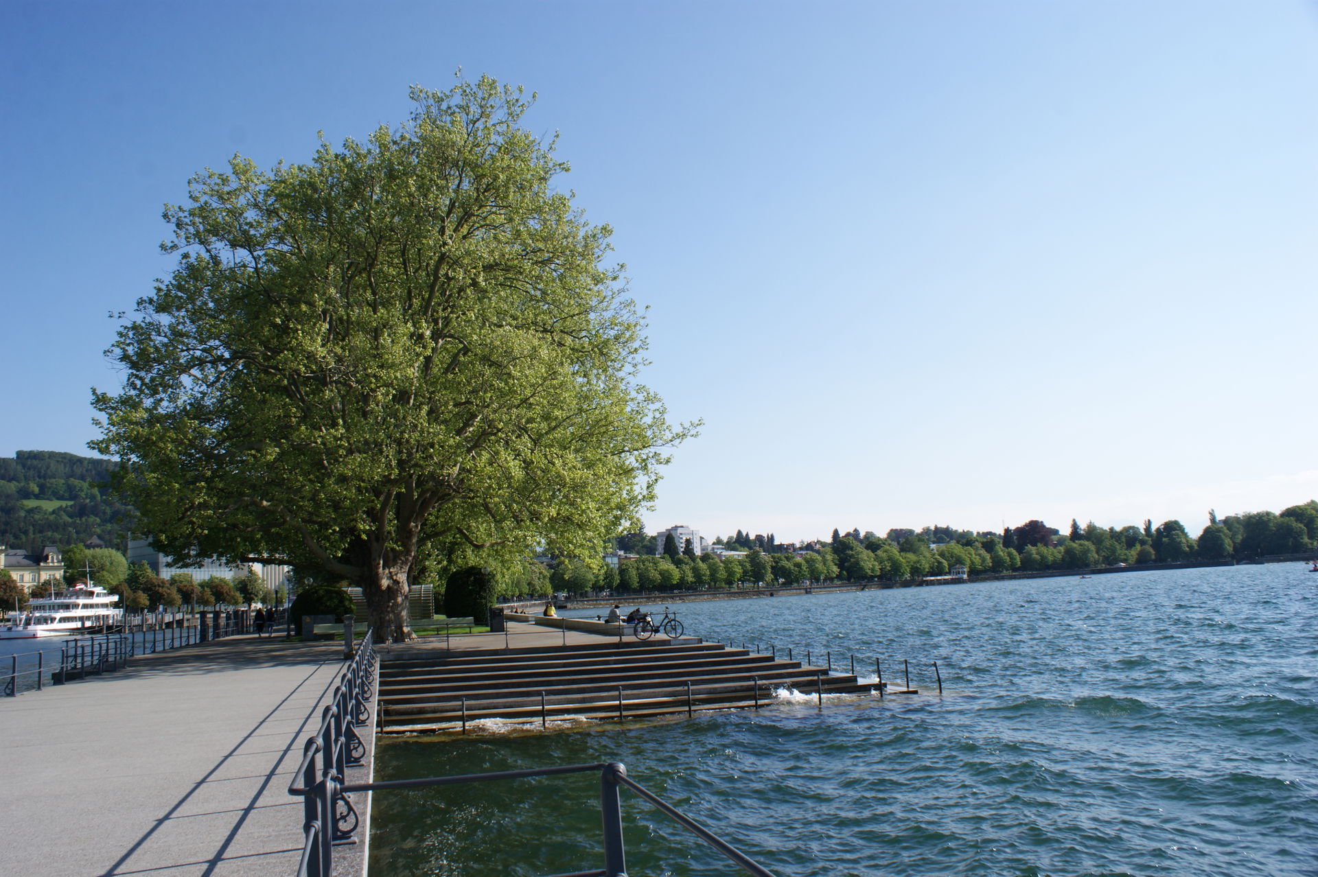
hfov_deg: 67.4
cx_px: 659
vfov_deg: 47.9
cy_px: 438
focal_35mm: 27
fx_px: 988
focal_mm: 18
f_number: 10
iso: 100
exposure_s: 1/160
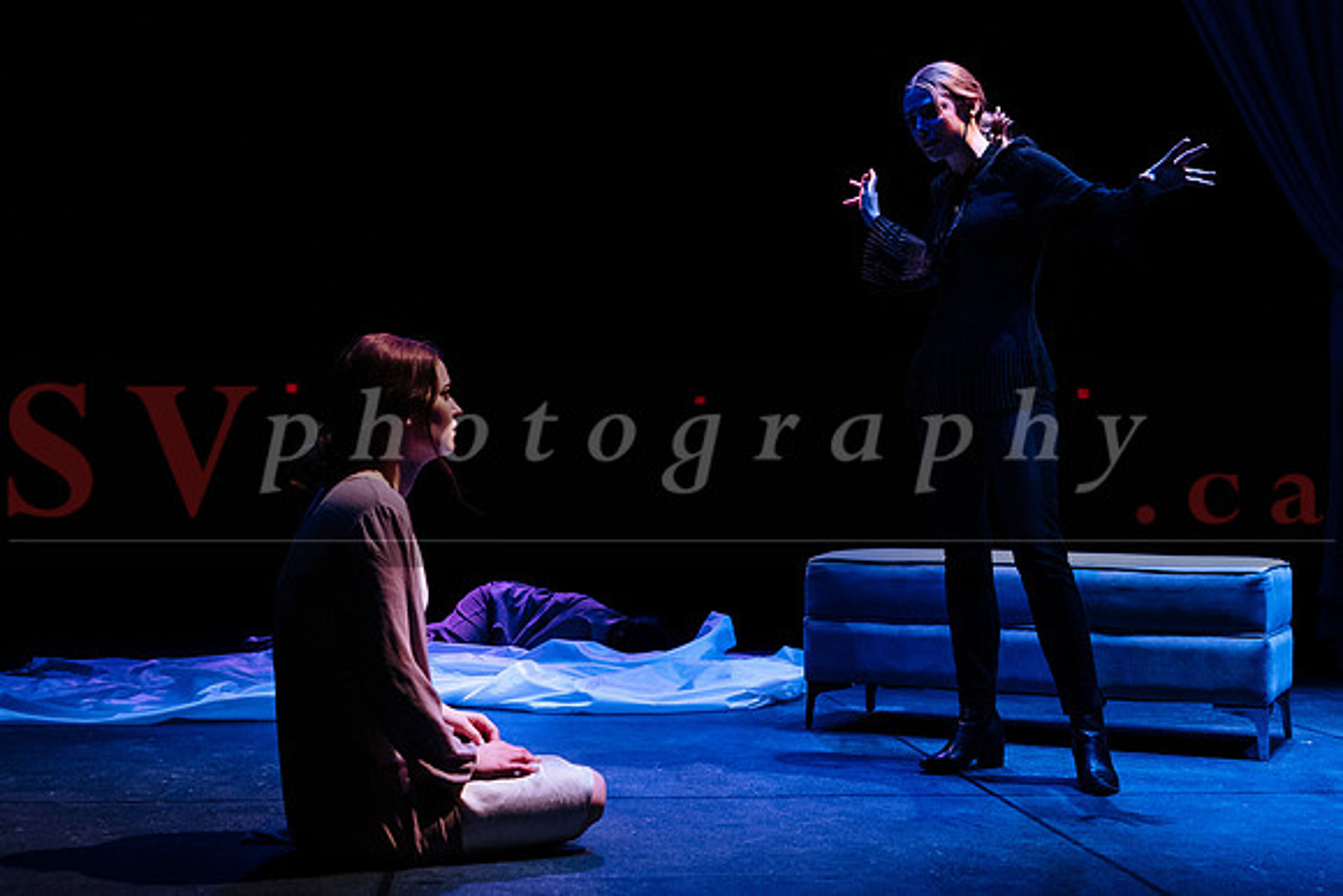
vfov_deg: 29.4
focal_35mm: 46
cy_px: 380
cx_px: 765
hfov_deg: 43.0
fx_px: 1702
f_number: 2.8
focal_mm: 35
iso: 1600
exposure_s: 1/160
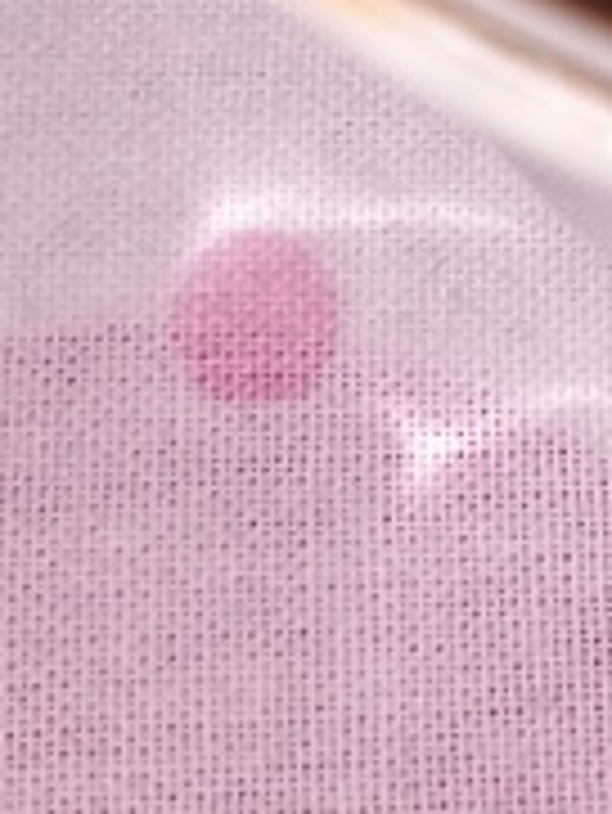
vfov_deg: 13.1
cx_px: 1102
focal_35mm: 137
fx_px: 3226
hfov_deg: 10.2
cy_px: -607
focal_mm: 4
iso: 25
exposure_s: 1/100
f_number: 1.8
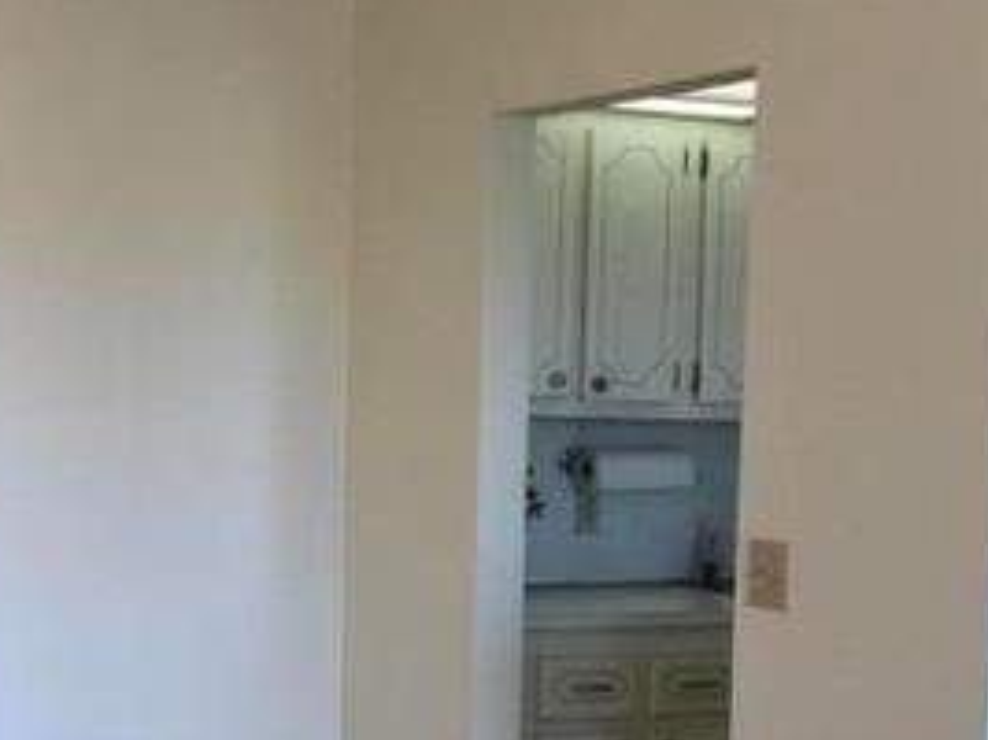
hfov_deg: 23.3
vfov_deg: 17.3
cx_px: 477
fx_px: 2396
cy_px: 648
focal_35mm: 84
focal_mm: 3.99
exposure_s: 1/60
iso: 25
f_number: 1.8
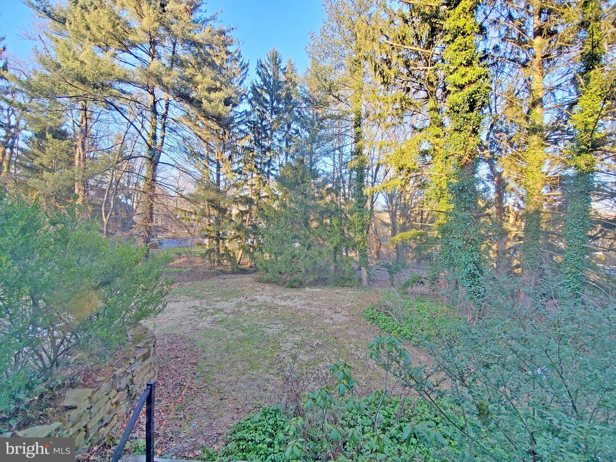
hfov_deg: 106.2
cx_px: 308
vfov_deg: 89.9
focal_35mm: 13
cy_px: 231
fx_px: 231
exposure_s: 1/119
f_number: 2.2
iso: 80
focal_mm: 1.8
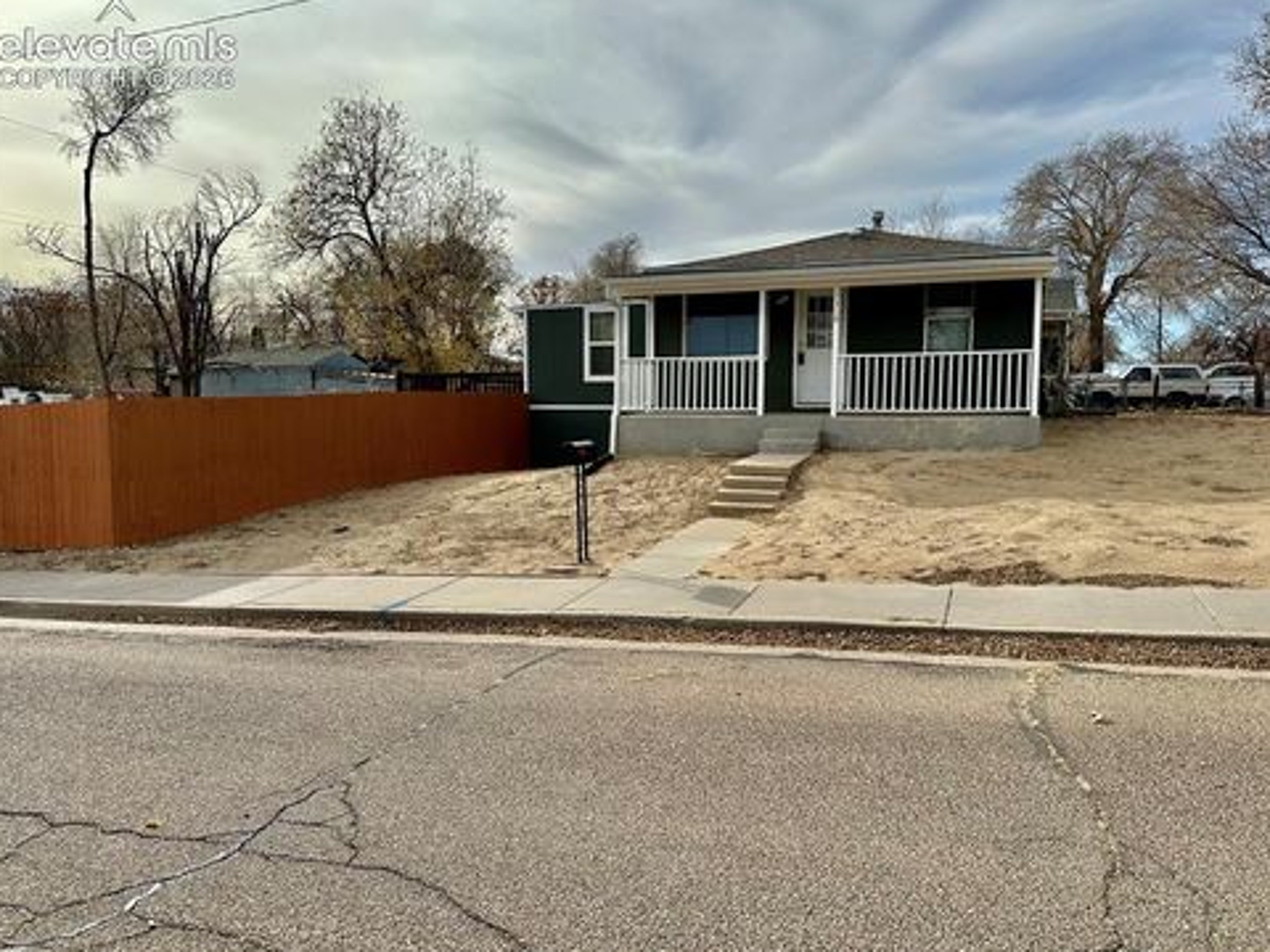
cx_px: 646
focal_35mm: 25
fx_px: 917
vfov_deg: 54.9
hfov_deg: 69.4
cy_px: 469
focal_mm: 6.86
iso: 80
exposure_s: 1/5848
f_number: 1.78
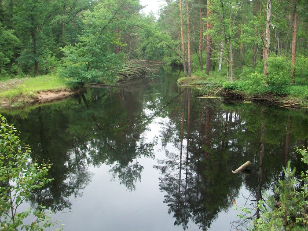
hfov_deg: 54.0
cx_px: 154
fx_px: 303
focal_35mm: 34
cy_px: 116
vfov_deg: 41.8
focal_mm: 5.7
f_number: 2.8
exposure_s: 1/60
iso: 160
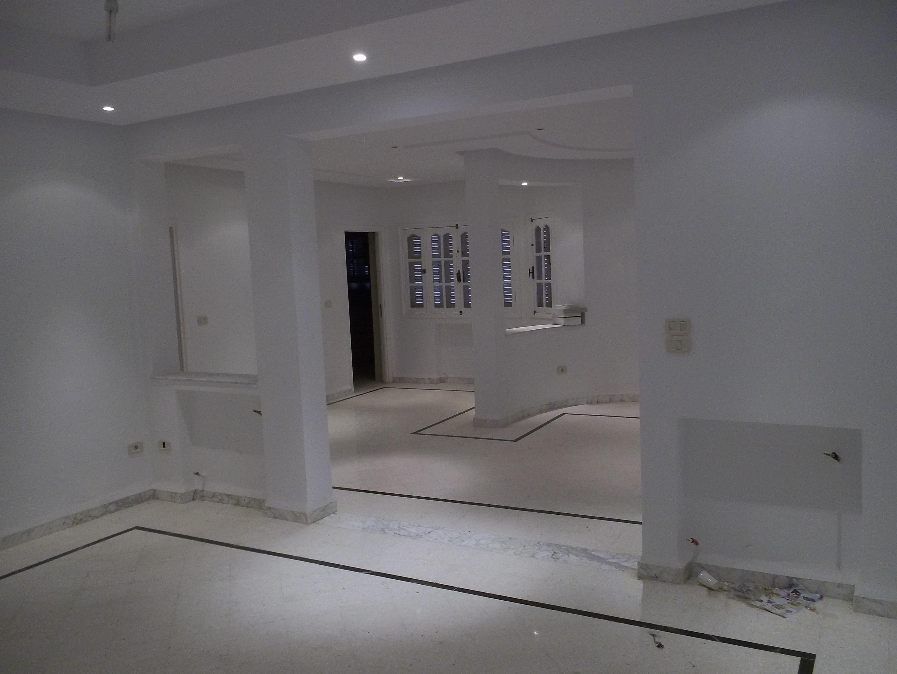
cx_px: 448
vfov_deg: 48.3
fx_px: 752
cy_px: 337
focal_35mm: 29
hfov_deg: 61.6
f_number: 3.3
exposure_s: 1/20
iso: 160
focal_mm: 4.1
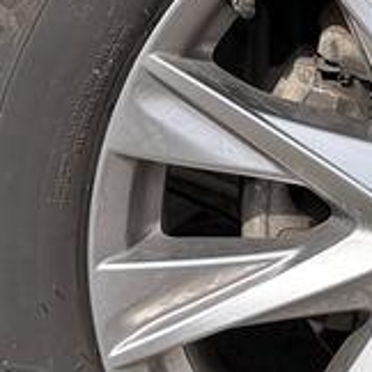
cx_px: 475
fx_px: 2043
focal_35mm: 168
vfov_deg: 10.0
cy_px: -232
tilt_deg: -6.6
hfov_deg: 10.2
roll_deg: +0.2
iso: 80
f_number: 1.78
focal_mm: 6.76
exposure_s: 1/2232
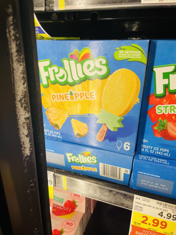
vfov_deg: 67.3
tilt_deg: -22.0
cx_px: 88
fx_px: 176
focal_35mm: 26
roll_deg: -1.7
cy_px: 118
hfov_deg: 53.1
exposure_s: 1/120
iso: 40
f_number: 1.6
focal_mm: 4.2
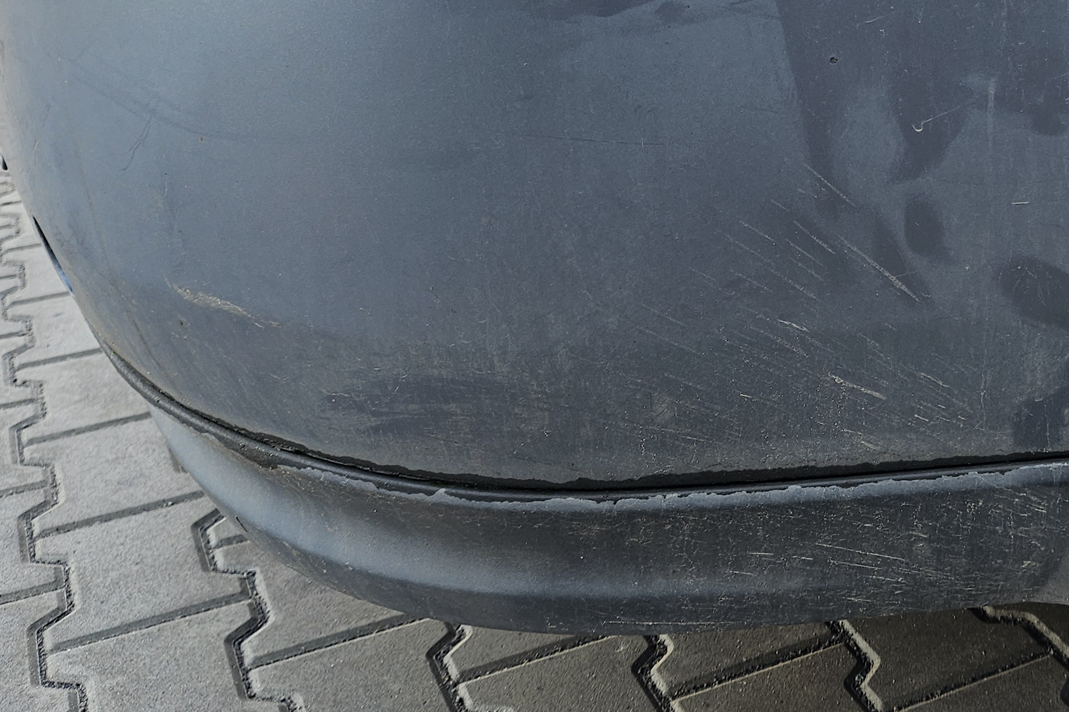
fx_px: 1484
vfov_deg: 26.9
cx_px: 851
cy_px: 265
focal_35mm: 50
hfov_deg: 38.2
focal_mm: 5
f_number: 1.8
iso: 50
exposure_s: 1/186
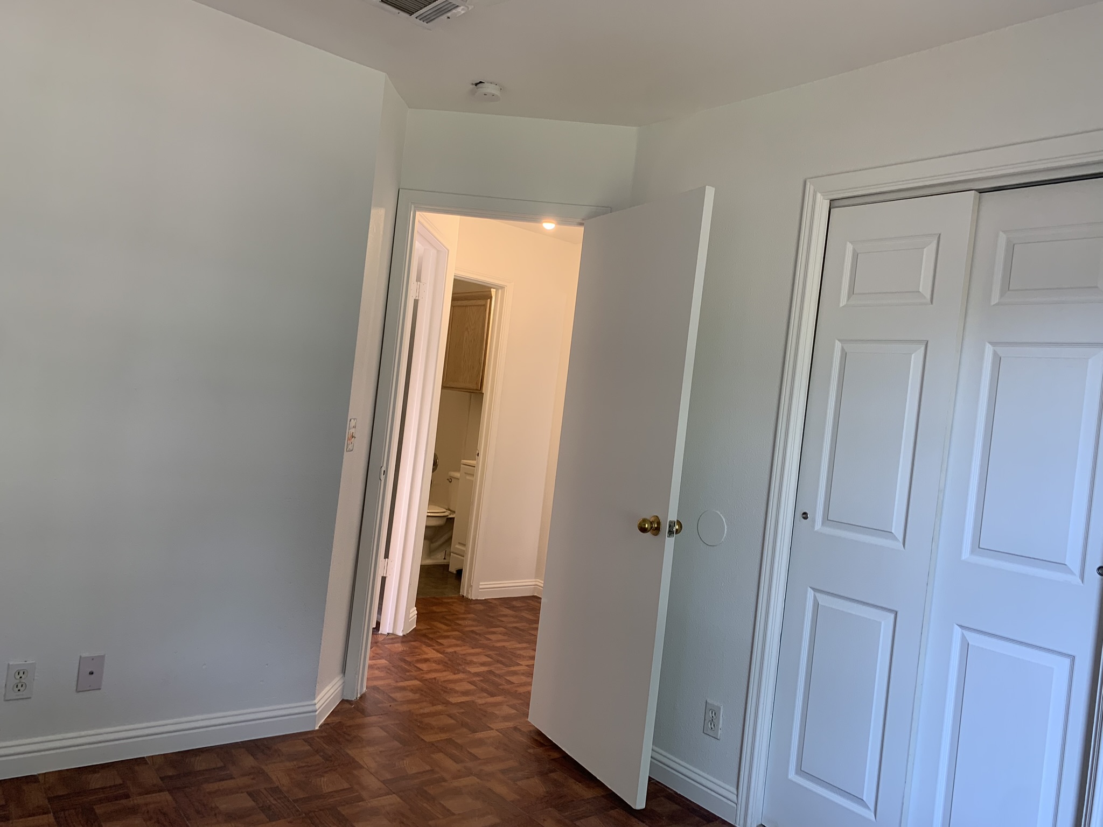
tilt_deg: -0.2
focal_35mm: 26
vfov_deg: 53.1
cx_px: 552
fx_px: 828
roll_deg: -5.9
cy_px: 414
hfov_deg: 67.3
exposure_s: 1/60
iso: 50
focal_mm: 4.25
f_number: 1.8
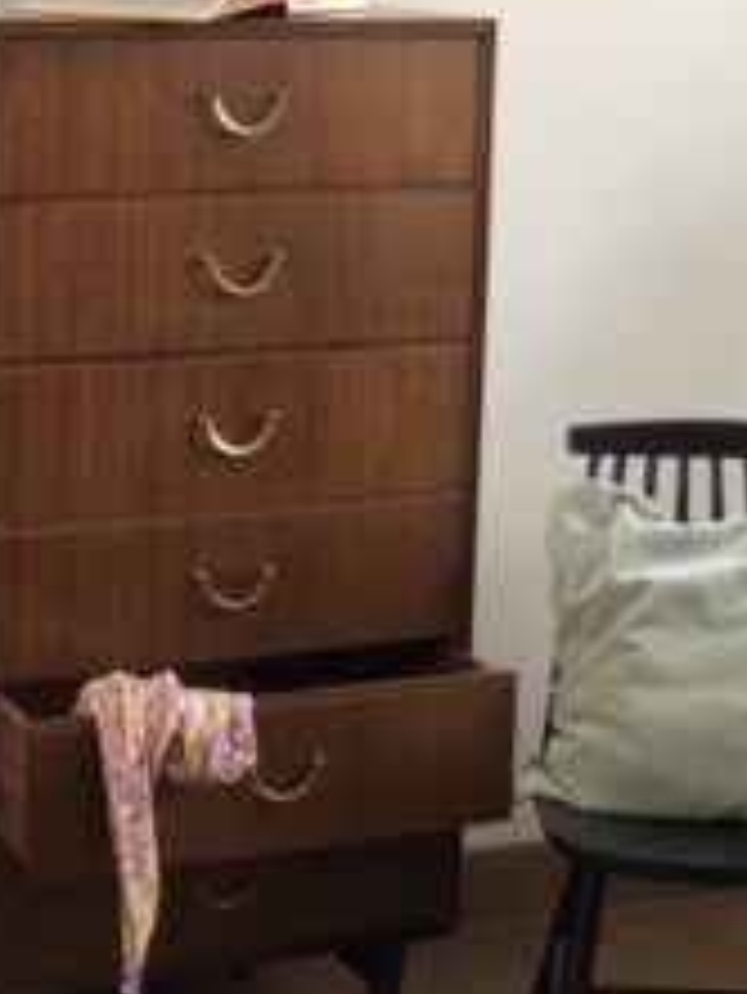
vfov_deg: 20.8
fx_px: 2702
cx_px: 212
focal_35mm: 94
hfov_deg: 15.7
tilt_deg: -11.0
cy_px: 405
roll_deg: -1.5
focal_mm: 6
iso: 100
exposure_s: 1/30
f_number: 2.4
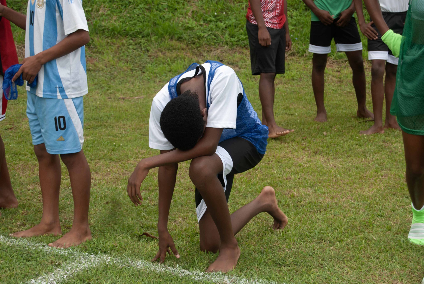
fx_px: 973
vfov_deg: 16.6
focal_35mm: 82
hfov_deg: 24.6
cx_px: 212
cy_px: 142
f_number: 5.6
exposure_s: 1/125
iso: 160
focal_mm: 55
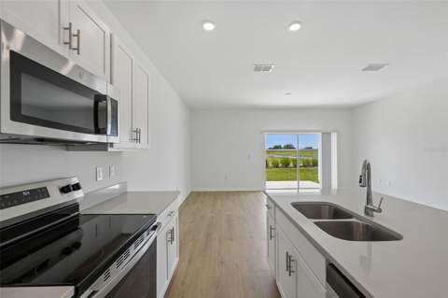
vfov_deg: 75.4
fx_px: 193
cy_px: 149
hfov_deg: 98.6
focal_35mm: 16
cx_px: 224
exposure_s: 1/250
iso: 400
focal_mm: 15.5
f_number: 8
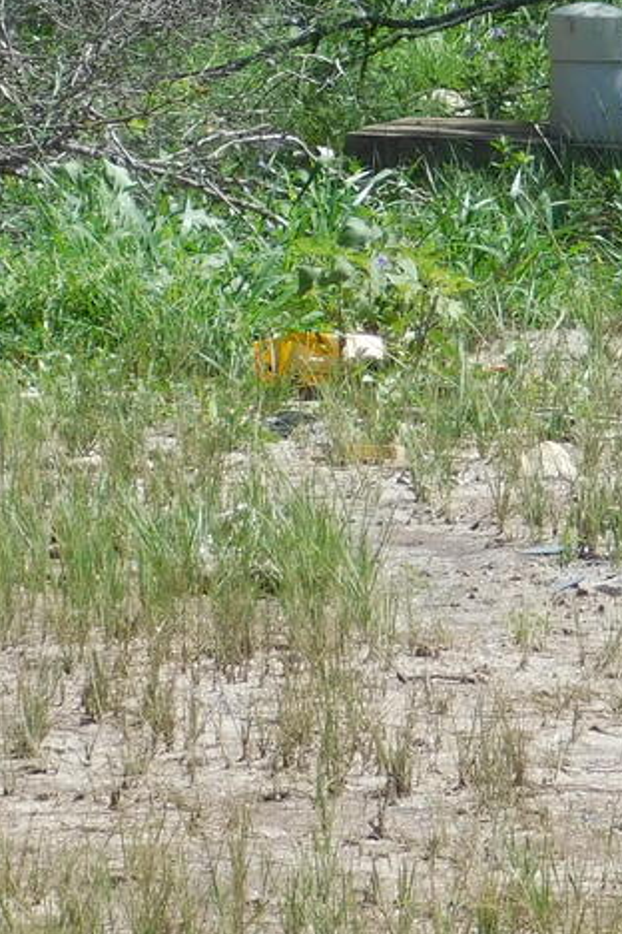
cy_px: -80
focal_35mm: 368
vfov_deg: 5.6
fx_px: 9537
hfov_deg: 3.7
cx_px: 857
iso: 125
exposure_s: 1/500
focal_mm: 20.3
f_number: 4.8
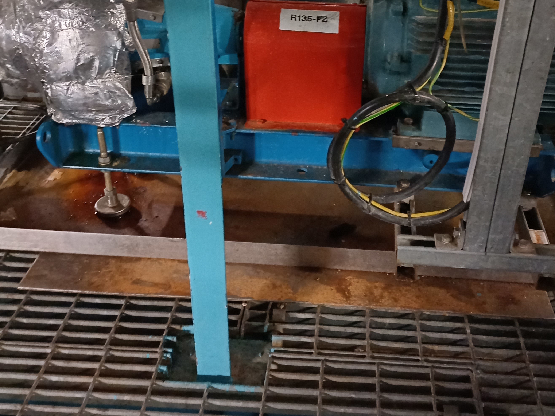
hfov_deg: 48.7
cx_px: 334
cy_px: 113
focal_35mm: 38
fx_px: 609
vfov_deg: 37.0
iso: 1600
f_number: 1.8
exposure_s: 1/8
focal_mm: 4.65
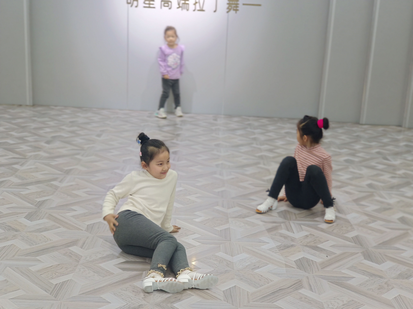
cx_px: 206
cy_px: 154
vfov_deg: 29.1
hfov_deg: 38.2
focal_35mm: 50
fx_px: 597
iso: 207
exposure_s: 1/50
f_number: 2
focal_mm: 6.7
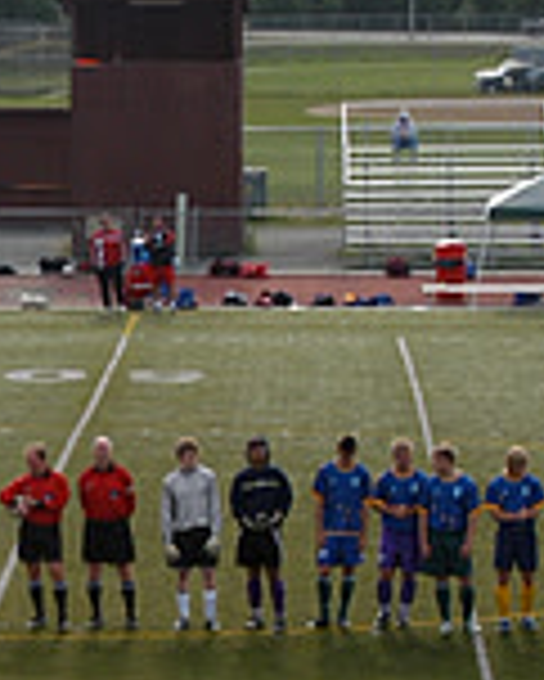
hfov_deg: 6.8
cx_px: 45
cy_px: 475
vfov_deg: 8.5
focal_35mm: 227
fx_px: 4564
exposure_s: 1/350
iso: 400
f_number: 10
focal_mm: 42
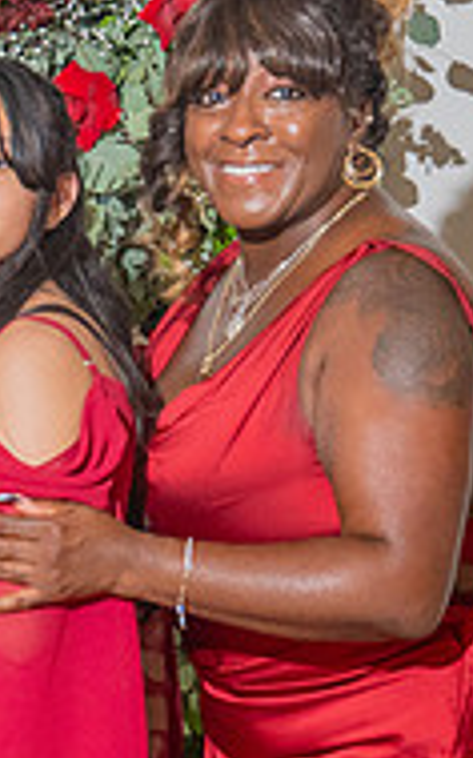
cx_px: -784
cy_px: 706
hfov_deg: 6.0
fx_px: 4231
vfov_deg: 10.2
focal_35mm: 205
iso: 800
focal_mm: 44
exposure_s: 1/200
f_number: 5.6
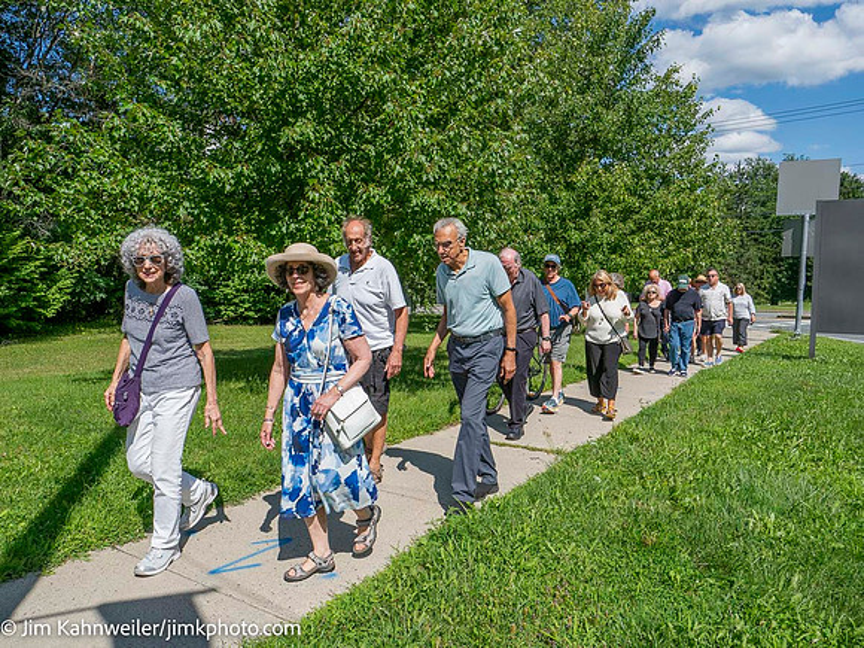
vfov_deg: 56.8
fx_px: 599
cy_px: 324
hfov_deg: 71.6
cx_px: 432
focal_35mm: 24
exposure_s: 1/1600
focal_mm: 12
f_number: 6.3
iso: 400
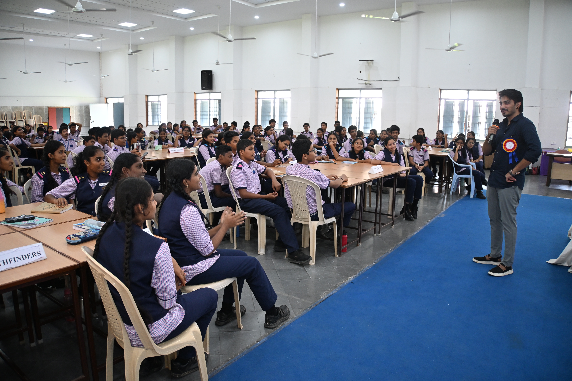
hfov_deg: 43.0
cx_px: 286
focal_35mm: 46
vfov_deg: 29.4
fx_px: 727
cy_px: 190
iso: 1000
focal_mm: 30.5
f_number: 4.8
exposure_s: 1/125
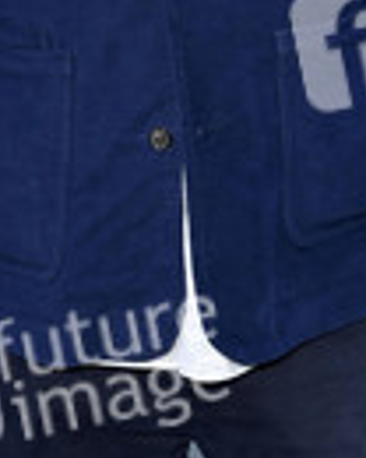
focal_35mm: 139
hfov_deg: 11.1
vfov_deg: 13.3
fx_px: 1882
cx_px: 151
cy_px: -148
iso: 400
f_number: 5.6
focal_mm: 48
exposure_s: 1/250
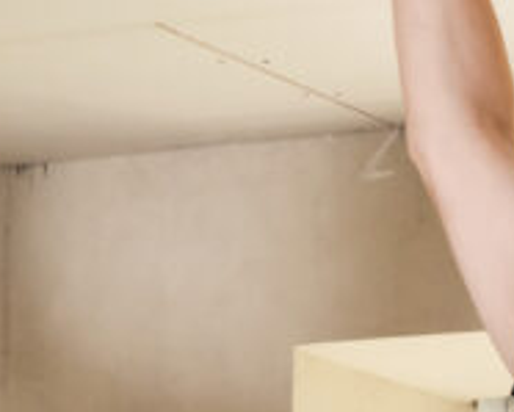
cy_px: 35
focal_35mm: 284
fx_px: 4323
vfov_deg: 5.4
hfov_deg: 6.8
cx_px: 420
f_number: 7.1
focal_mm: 55
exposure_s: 1/125
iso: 500
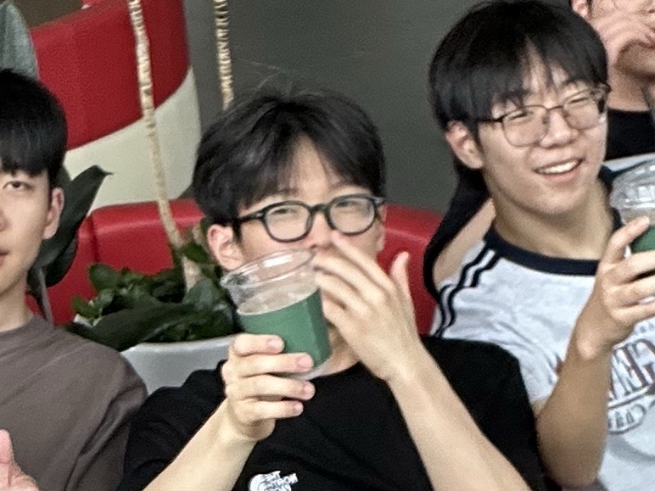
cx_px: 200
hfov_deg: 16.4
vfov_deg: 12.1
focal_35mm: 120
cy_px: 548
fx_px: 2271
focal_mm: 2.69
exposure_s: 1/121
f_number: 1.9
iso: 64
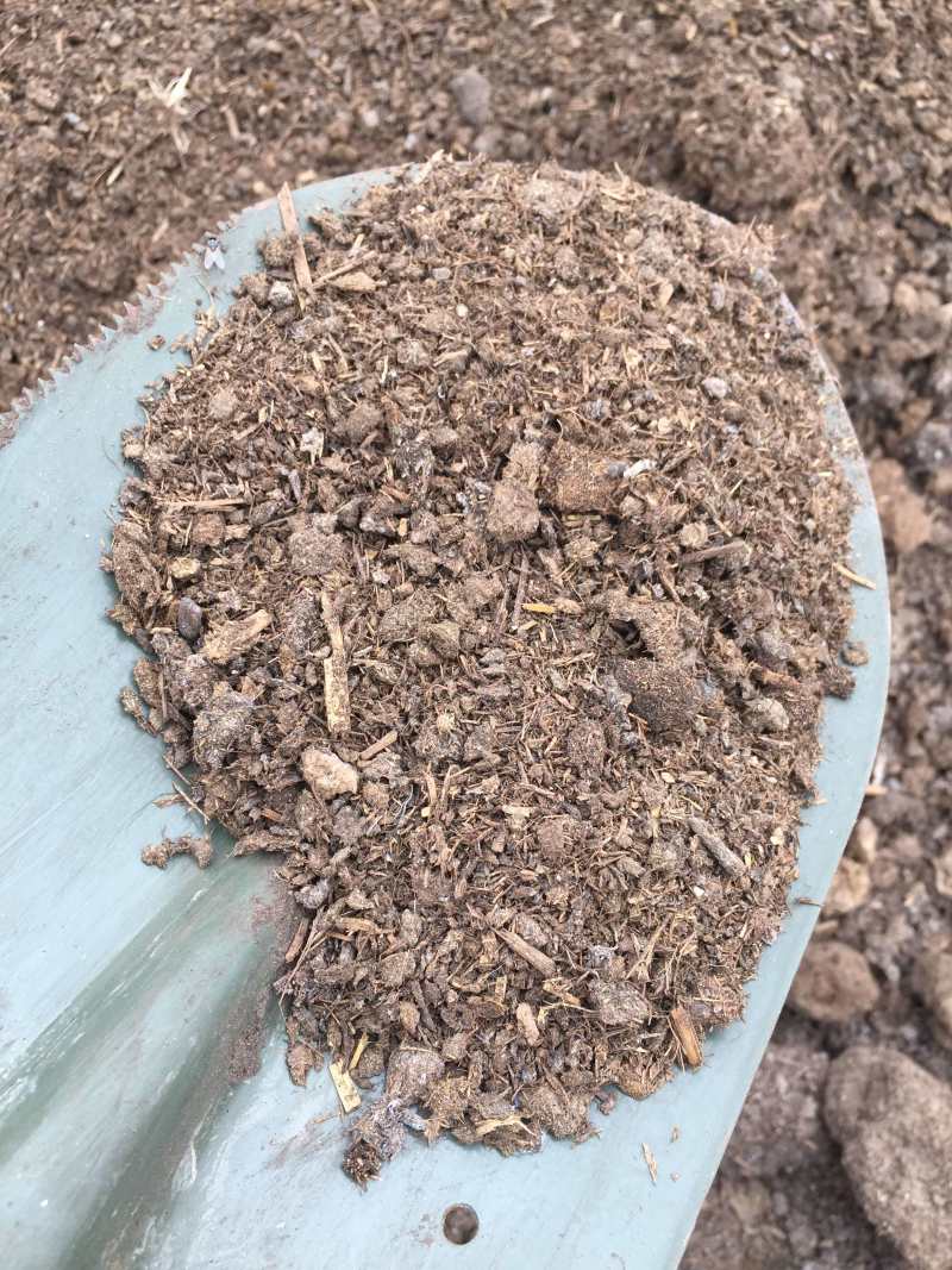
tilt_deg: -65.6
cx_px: 476
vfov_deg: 61.7
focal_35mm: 29
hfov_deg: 48.2
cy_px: 635
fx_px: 1064
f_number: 2.2
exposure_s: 1/138
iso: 32
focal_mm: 4.15
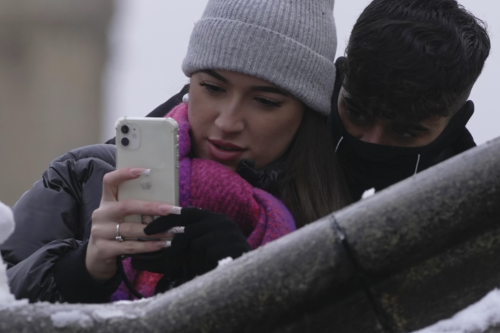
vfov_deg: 3.0
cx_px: 136
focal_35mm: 453
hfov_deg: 4.5
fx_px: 6291
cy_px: 18
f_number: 4.5
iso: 400
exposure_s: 1/800
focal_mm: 200
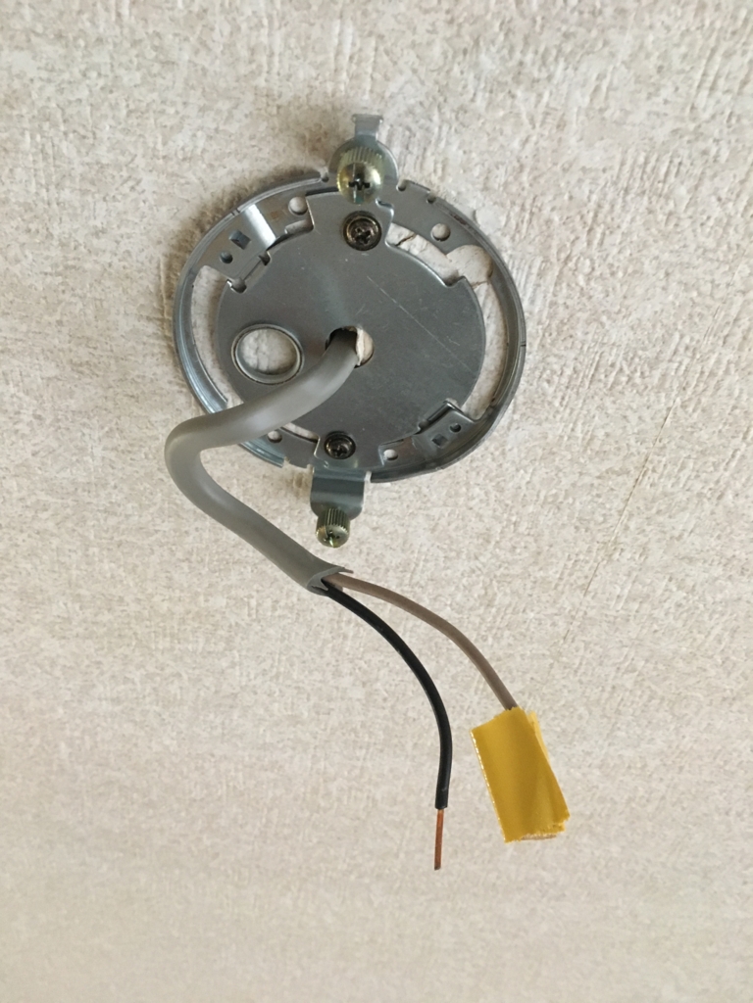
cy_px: 502
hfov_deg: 48.2
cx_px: 376
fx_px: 841
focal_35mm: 29
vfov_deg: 61.7
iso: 200
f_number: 2.2
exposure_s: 1/15
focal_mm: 4.15
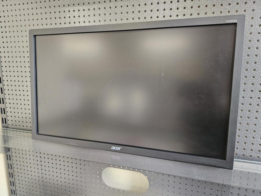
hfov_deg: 73.9
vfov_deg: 58.9
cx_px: 130
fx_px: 173
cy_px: 98
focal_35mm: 23
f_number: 1.8
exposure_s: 1/100
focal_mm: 5.4
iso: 800
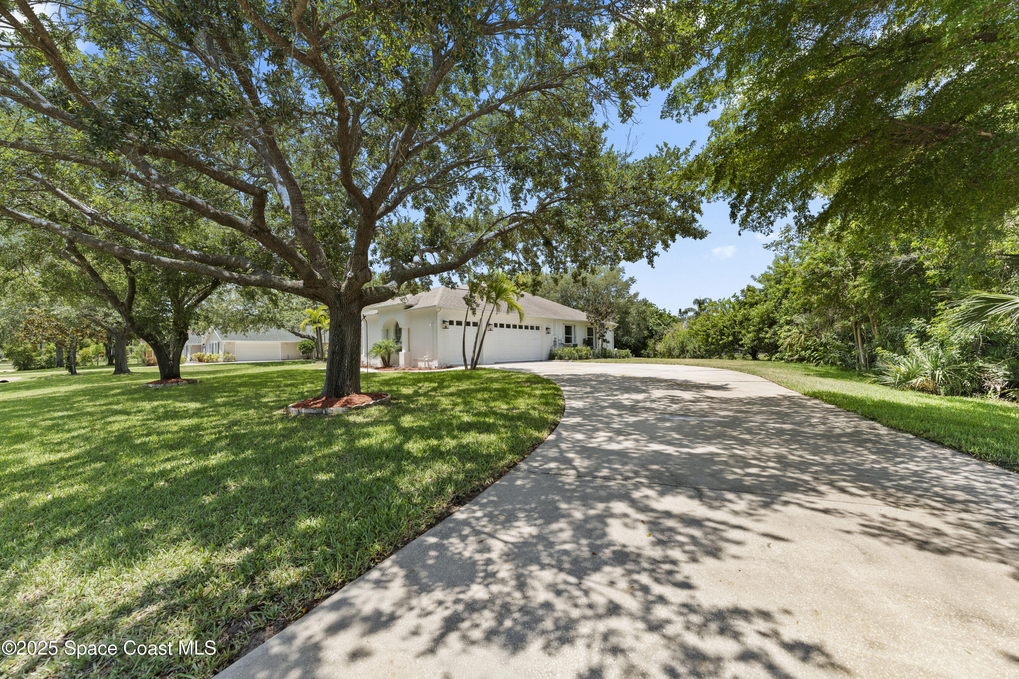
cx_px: 510
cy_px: 340
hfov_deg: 104.3
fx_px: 396
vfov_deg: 81.2
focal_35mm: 14
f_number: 4.5
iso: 400
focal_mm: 14
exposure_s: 1/4000
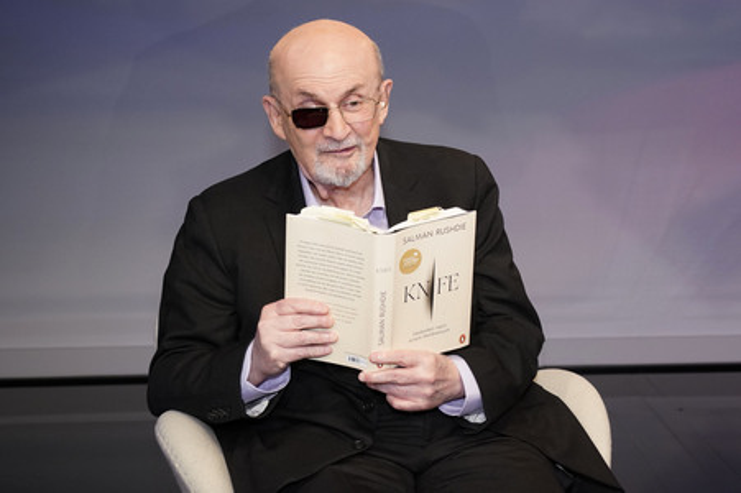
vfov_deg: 37.8
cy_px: 246
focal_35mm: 35
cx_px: 370
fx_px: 720
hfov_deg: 54.5
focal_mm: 35
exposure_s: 1/200
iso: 2000
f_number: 5
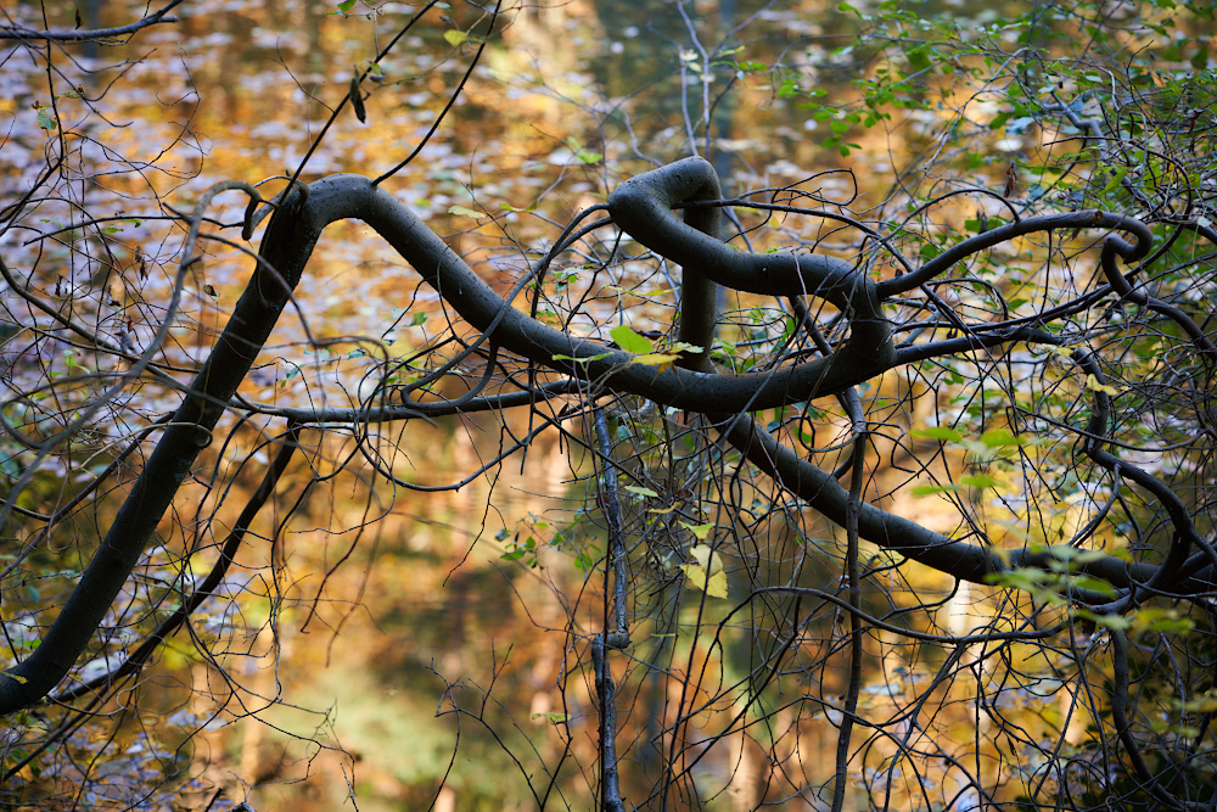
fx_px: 2874
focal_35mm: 85
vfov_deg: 16.1
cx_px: 608
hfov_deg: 23.9
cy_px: 406
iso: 200
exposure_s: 1/20
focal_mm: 85
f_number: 4
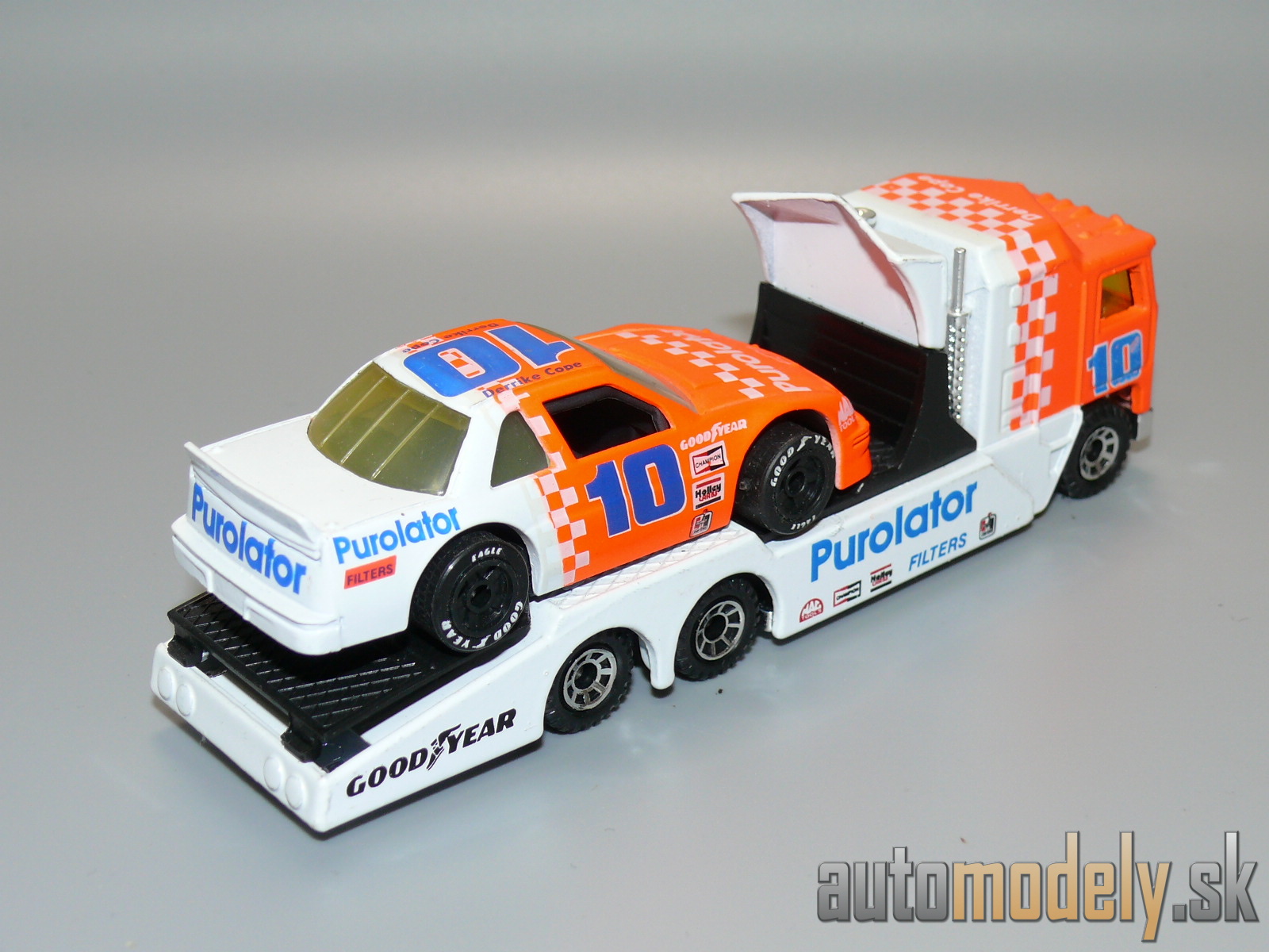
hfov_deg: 31.7
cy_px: 476
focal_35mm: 61
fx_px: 2236
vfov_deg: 24.0
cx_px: 634
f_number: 4
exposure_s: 1/30
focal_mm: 10.1
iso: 100
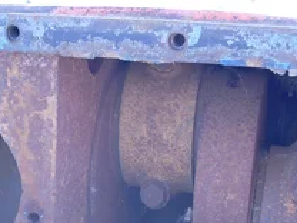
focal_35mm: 73
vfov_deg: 19.8
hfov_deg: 26.7
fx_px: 626
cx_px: 147
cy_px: 203
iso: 100
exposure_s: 1/60
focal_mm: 6.3
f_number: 3
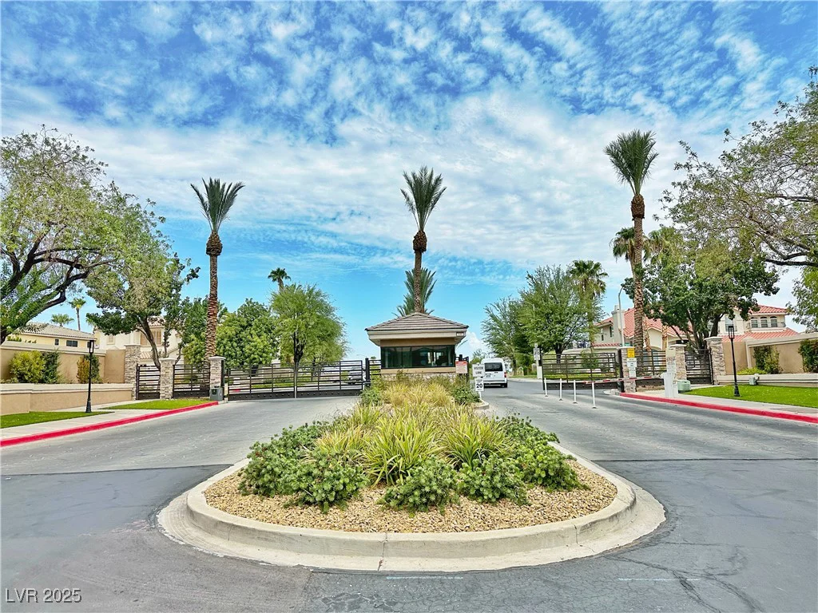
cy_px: 306
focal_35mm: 24
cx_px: 409
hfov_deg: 71.6
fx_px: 567
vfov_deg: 56.8
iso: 80
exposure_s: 1/8197
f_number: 1.78
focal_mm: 6.86
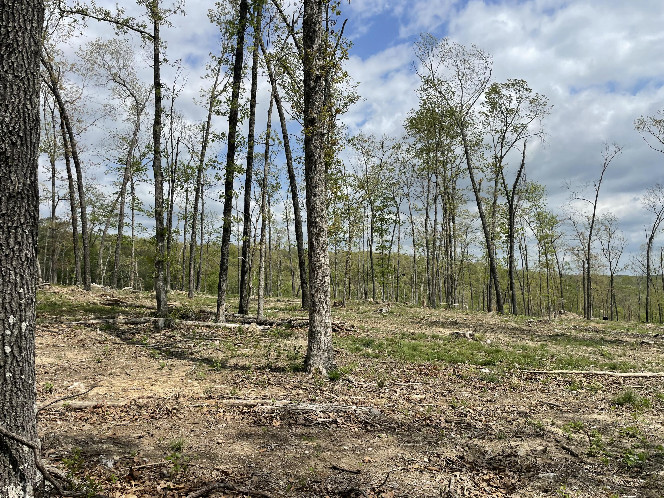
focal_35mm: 26
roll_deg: +1.3
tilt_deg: +5.9
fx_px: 499
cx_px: 332
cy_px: 249
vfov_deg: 53.1
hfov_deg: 67.3
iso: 32
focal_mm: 4.2
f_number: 1.6
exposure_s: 1/5051
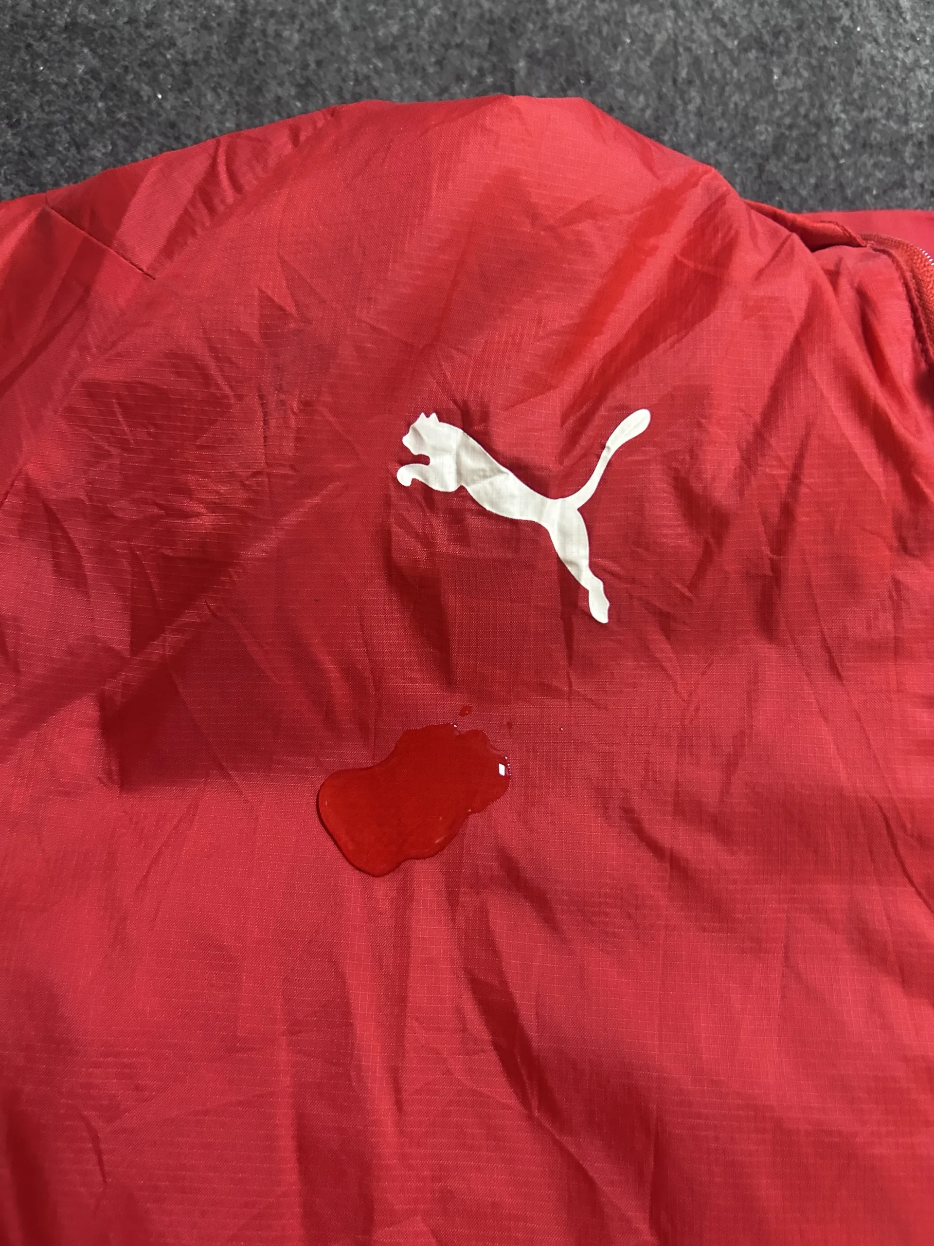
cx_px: 467
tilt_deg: -71.7
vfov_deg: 67.3
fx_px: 935
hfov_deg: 53.1
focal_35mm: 26
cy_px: 623
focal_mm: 5.7
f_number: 1.5
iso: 400
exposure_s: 1/33
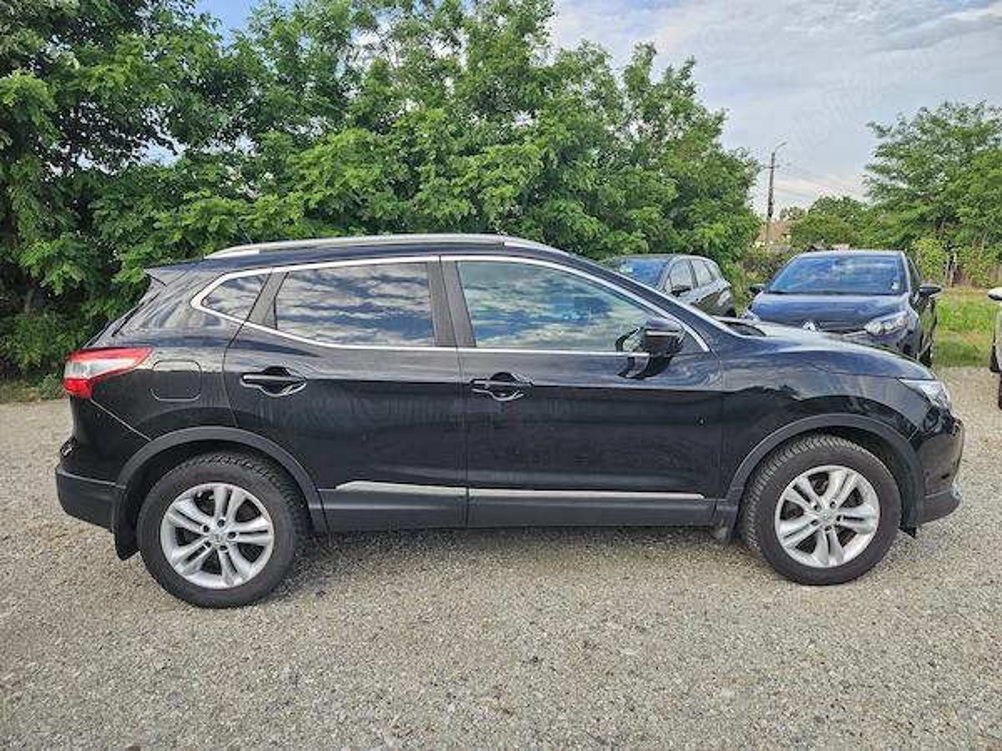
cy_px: 376
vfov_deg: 58.9
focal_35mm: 23
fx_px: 666
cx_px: 501
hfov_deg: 73.9
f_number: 1.8
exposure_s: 1/475
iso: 40
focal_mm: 5.4
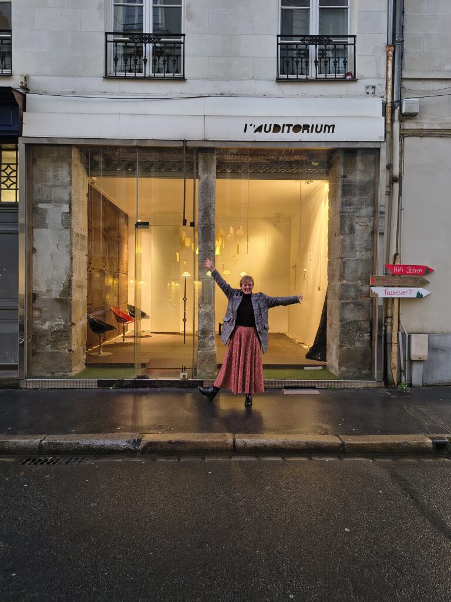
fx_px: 400
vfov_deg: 73.9
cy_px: 301
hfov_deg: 58.9
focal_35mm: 23
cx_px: 226
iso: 1506
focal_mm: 5.56
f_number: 1.8
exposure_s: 1/50
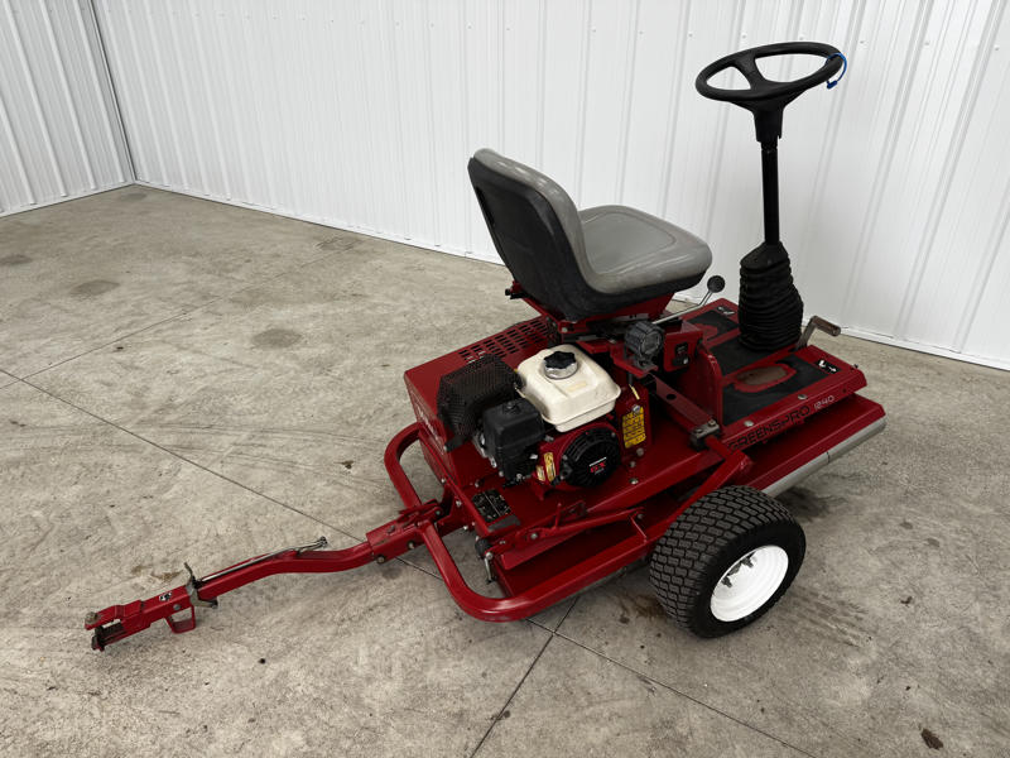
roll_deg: -0.6
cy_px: 379
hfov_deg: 71.6
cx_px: 505
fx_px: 700
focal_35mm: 24
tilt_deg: -30.6
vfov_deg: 56.8
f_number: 1.78
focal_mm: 6.76
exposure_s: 1/152
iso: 64
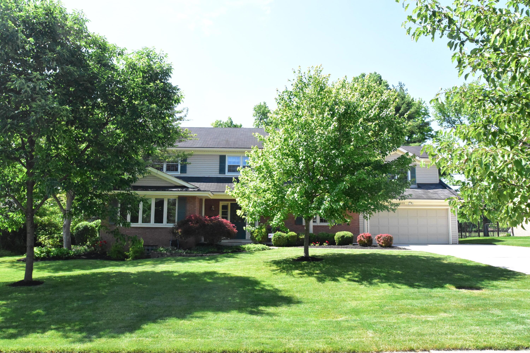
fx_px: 398
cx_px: 265
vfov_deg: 47.9
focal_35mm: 27
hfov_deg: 67.4
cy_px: 176
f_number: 10
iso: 4000
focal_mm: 18
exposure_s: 1/400
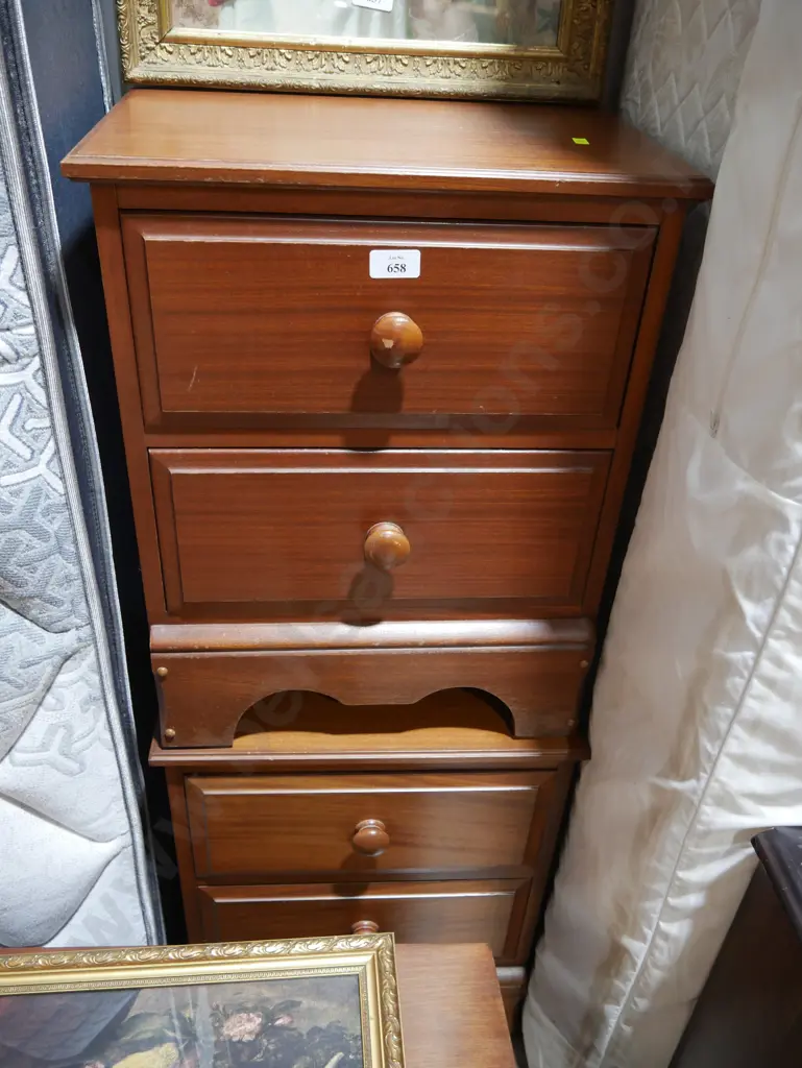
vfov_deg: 63.4
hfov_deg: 49.8
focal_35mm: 28
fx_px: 864
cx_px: 401
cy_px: 534
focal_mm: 14
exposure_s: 1/60
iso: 640
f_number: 3.5
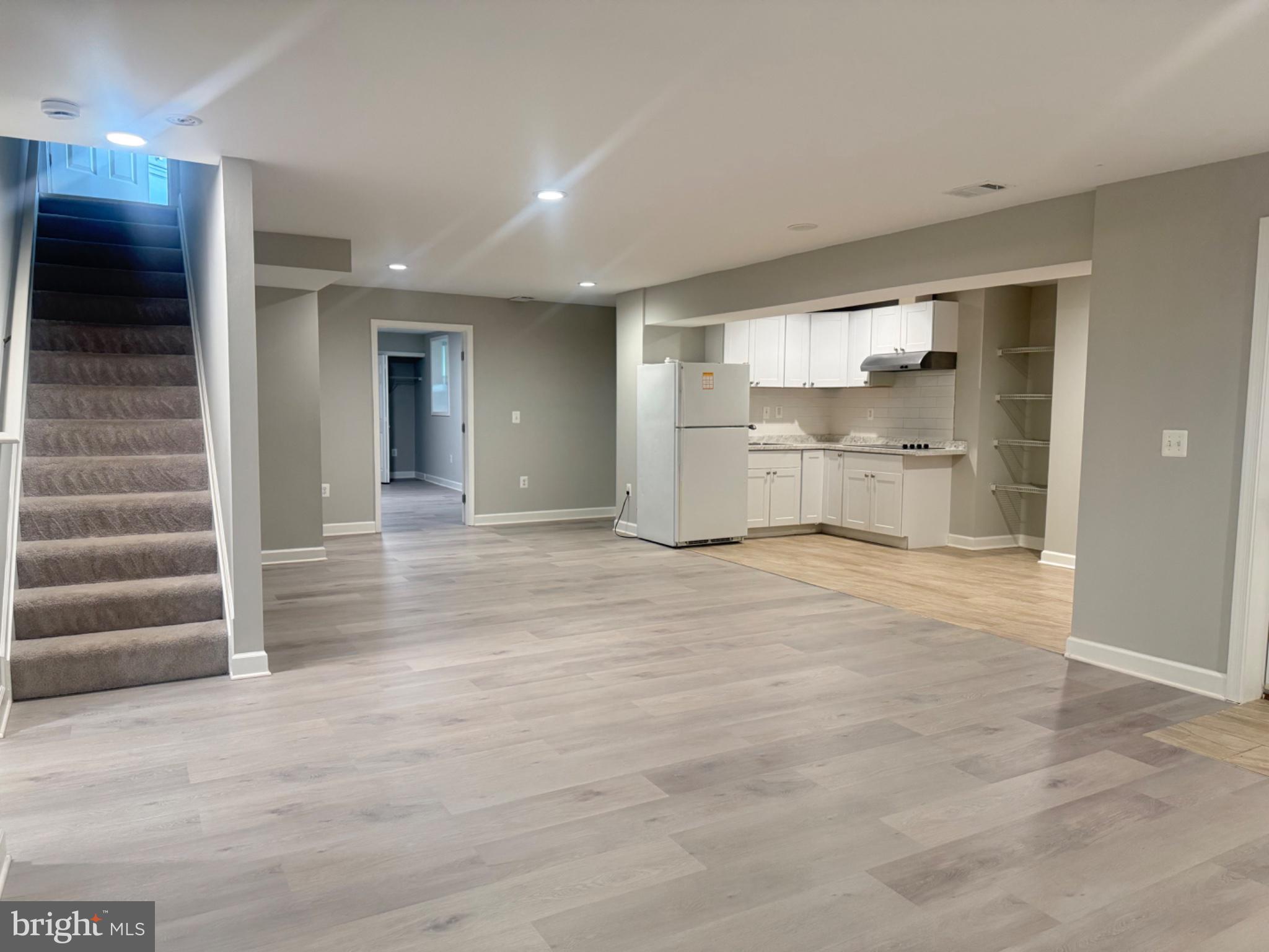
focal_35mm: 24
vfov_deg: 56.8
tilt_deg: -5.8
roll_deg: -0.8
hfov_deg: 71.6
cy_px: 476
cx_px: 634
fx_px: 880
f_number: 1.78
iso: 400
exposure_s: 1/60
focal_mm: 6.76
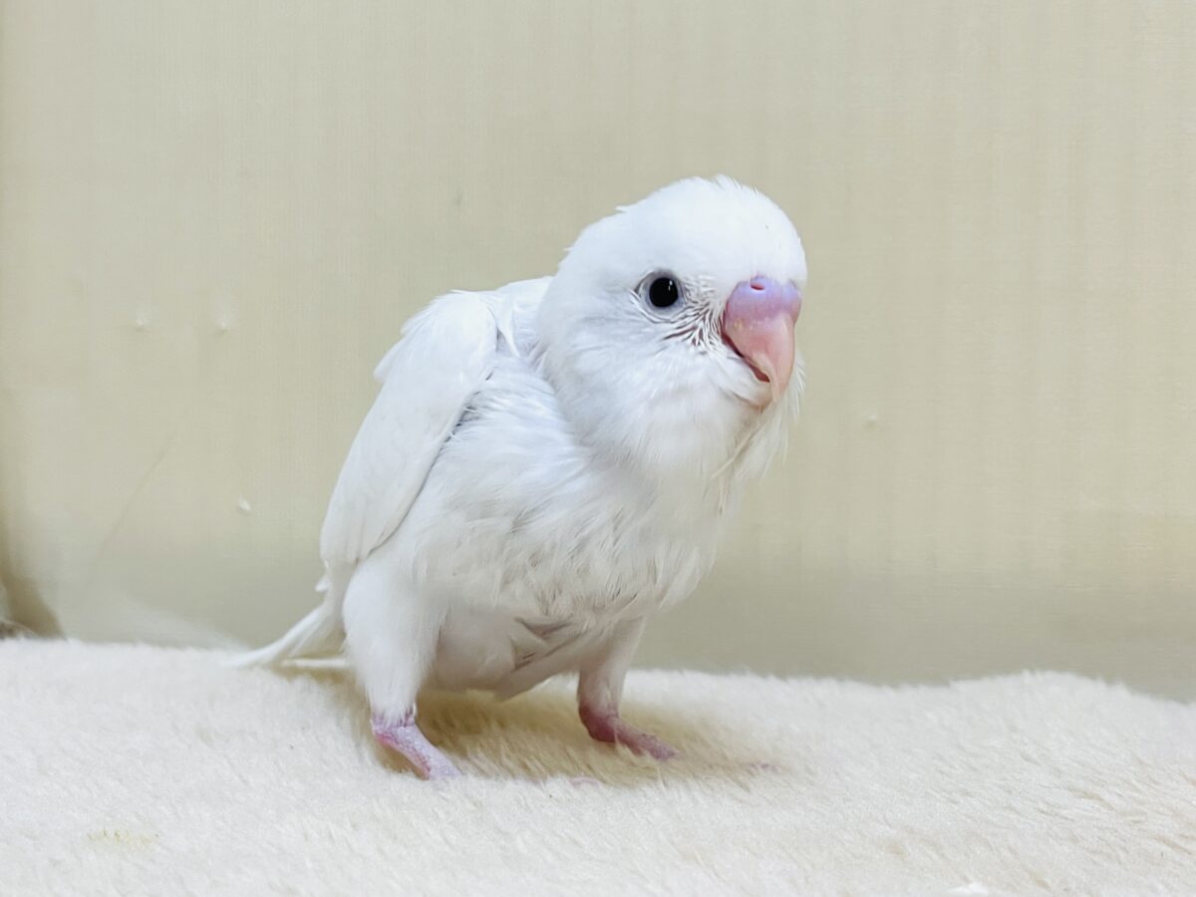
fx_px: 1797
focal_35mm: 52
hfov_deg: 36.8
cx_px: 598
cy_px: 448
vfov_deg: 28.0
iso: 80
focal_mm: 6
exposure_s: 1/99
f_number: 2
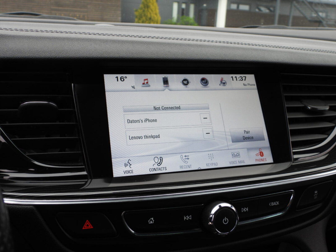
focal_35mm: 35
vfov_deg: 40.7
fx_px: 340
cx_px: 168
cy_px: 126
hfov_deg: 52.6
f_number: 3.2
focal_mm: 6.3
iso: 100
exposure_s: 1/100
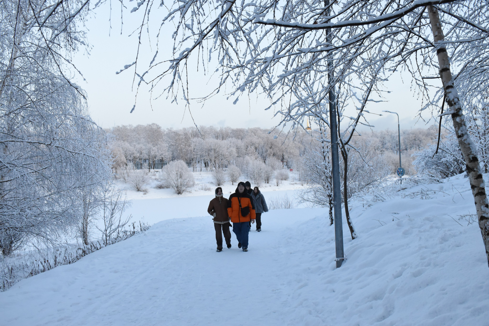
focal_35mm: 39
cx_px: 244
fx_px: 530
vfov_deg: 34.2
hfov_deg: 49.6
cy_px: 163
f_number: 7.1
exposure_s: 1/160
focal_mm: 26
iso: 2000
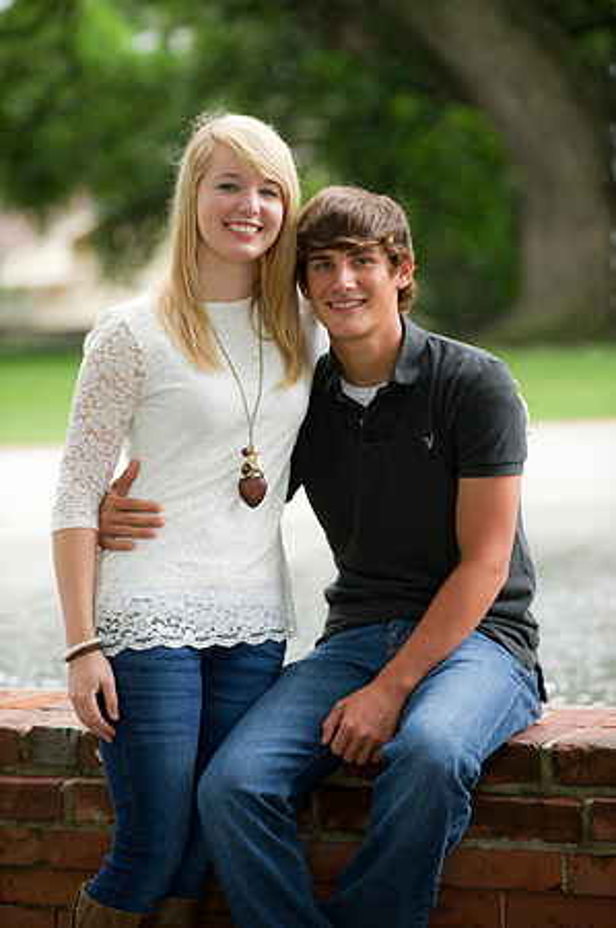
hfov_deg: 8.8
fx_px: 3987
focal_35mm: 155
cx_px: 308
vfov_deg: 13.3
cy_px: 464
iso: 640
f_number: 3.2
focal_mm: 155
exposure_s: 1/200
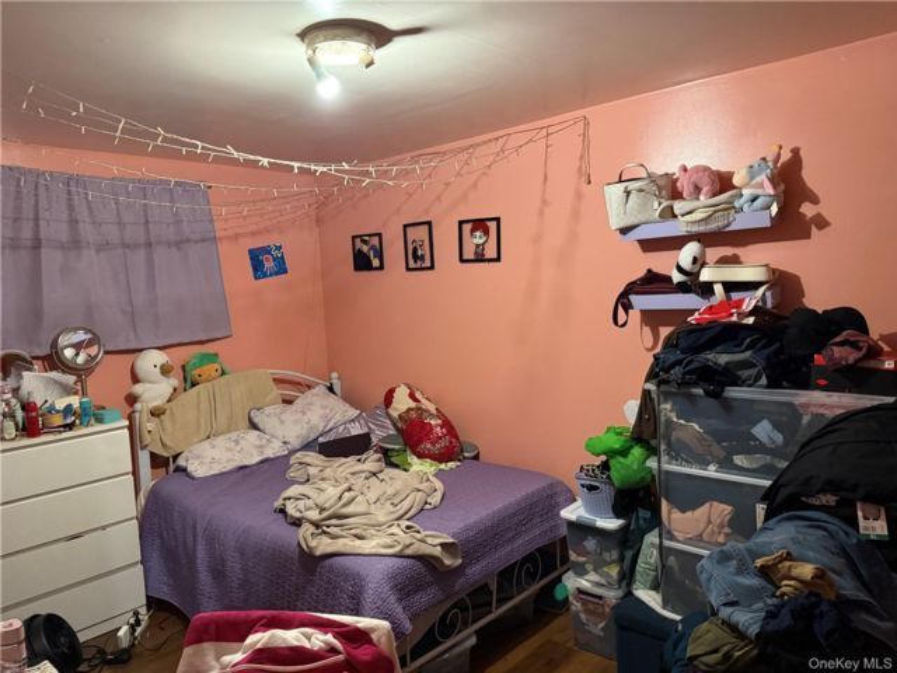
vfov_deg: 56.8
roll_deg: +3.7
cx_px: 448
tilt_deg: -3.9
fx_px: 622
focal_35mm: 24
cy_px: 336
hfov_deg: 71.6
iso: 800
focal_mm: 6.76
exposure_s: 1/40
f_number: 1.78
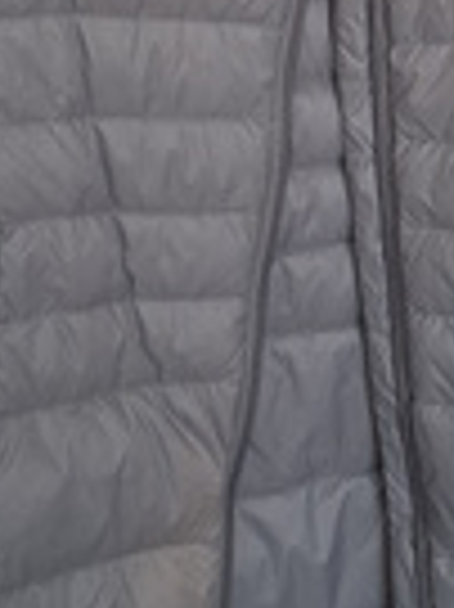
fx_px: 1489
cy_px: -23
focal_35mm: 85
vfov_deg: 22.0
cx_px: 272
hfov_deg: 17.3
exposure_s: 1/25
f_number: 1.8
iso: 400
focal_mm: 5.54
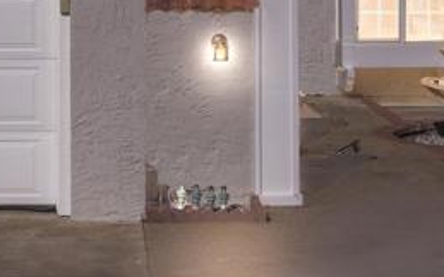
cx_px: 117
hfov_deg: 19.0
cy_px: -50
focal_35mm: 109
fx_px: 1319
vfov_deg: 11.8
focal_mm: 27
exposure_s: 1/3200
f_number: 8
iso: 400
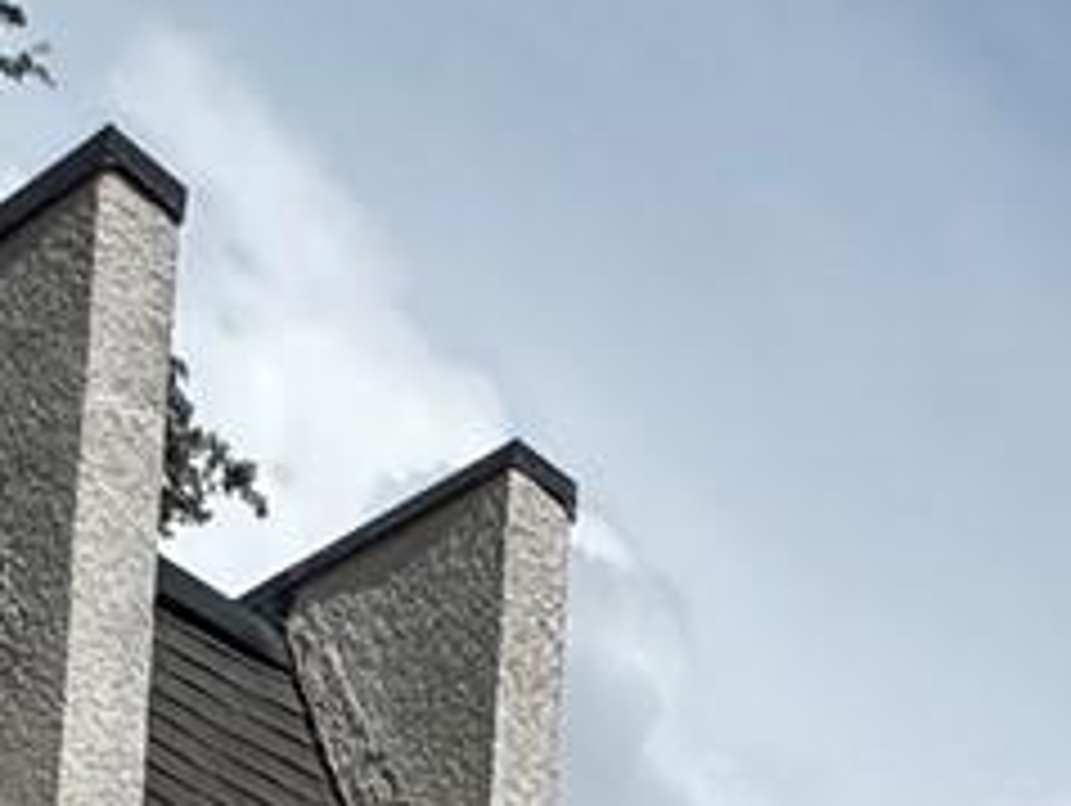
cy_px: 2256
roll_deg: -1.1
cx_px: 1292
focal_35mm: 94
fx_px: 2911
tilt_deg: +5.1
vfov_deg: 11.3
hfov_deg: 19.6
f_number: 2.2
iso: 50
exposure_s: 1/3546
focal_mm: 2.22
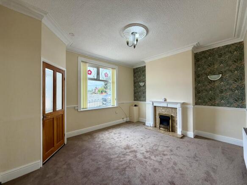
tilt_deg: +0.0
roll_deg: +0.7
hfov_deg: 102.1
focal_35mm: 14
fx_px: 100
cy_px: 92
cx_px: 124
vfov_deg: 85.7
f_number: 2.2
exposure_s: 1/121
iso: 64
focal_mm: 2.22
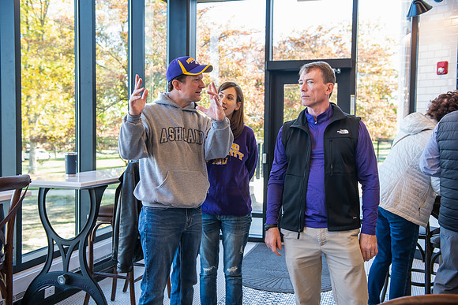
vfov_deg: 33.4
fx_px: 509
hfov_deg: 48.4
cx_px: 229
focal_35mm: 40
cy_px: 152
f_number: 3.5
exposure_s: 1/200
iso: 800
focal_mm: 40
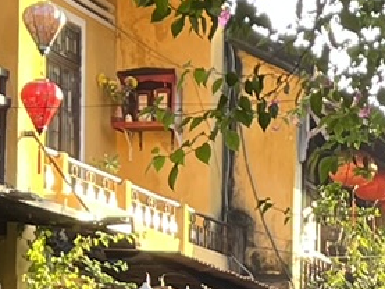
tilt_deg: +5.3
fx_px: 2136
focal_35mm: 192
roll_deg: +0.5
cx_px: 538
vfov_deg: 7.7
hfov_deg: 10.0
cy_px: 318
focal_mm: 5.1
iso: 32
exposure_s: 1/146
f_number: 1.6
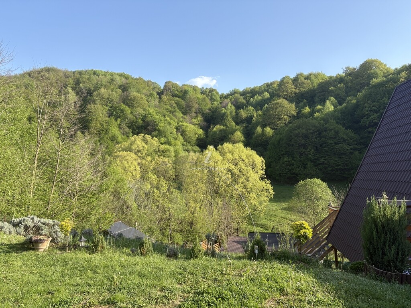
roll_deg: +0.0
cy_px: 154
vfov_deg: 53.1
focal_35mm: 26
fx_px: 309
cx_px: 206
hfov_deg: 67.3
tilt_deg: +6.4
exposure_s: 1/1155
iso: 50
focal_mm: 5.96
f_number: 1.6
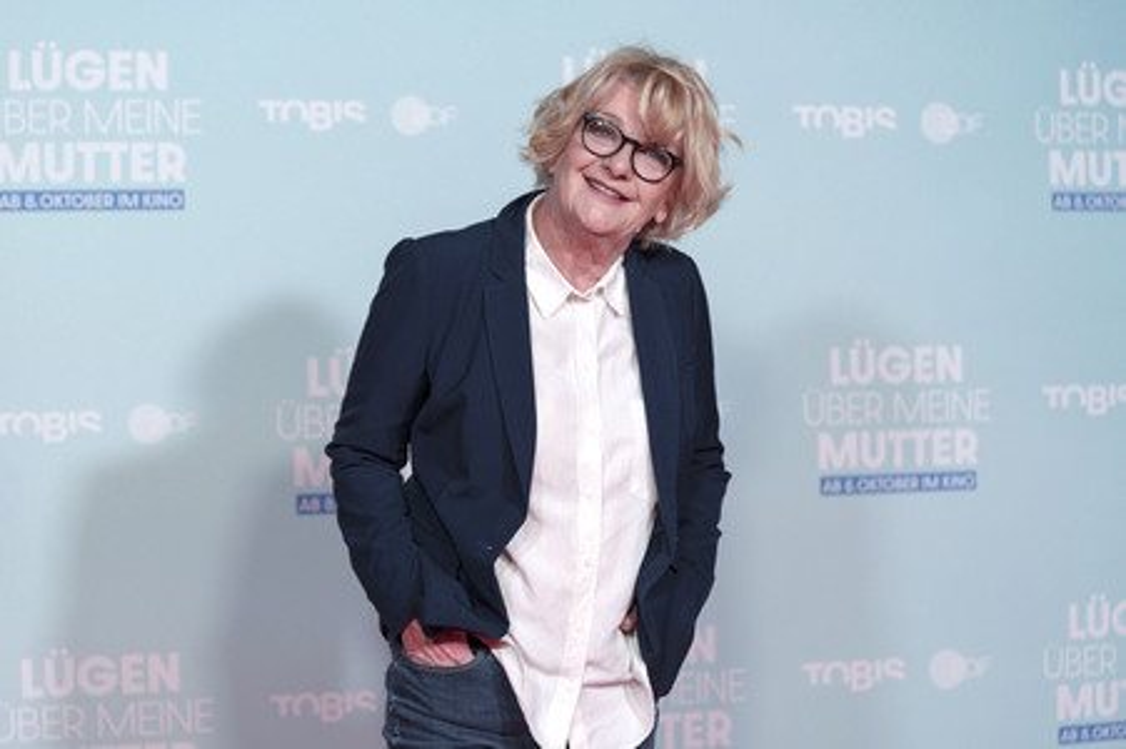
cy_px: 374
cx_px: 563
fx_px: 2188
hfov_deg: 28.9
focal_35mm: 70
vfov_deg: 19.4
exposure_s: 1/250
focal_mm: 70
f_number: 2.8
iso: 500
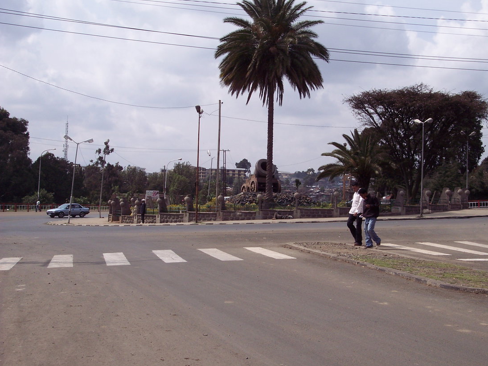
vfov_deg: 25.6
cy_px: 172
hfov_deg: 33.8
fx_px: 803
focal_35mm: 57
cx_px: 264
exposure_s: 1/500
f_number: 6.7
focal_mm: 10.7
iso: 100
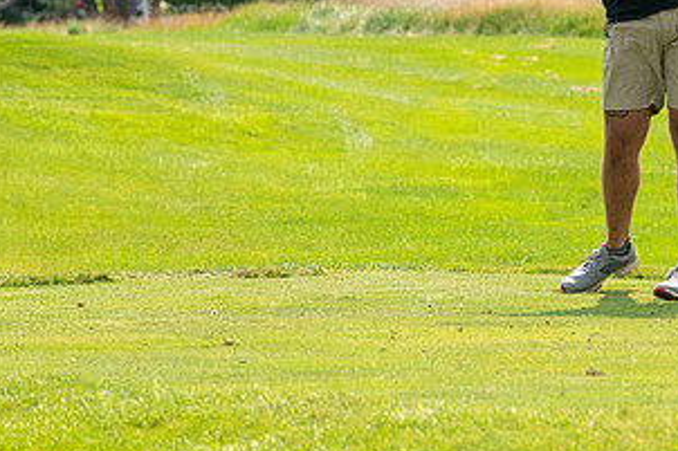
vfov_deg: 3.1
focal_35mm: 442
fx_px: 8319
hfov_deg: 4.7
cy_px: 89
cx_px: 429
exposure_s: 1/2500
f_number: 5
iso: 250
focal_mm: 200
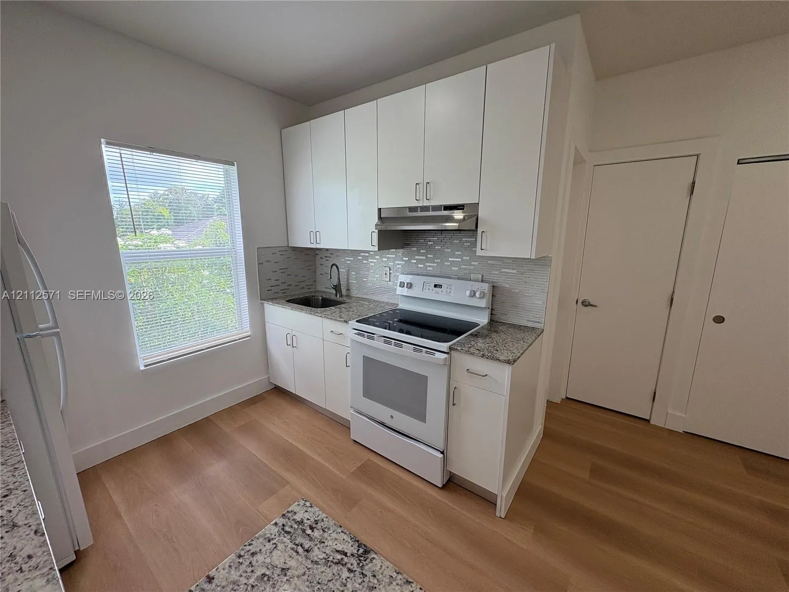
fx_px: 319
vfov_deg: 85.7
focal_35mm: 14
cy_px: 296
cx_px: 394
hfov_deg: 102.1
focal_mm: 2.22
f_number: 2.2
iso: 80
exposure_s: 1/120
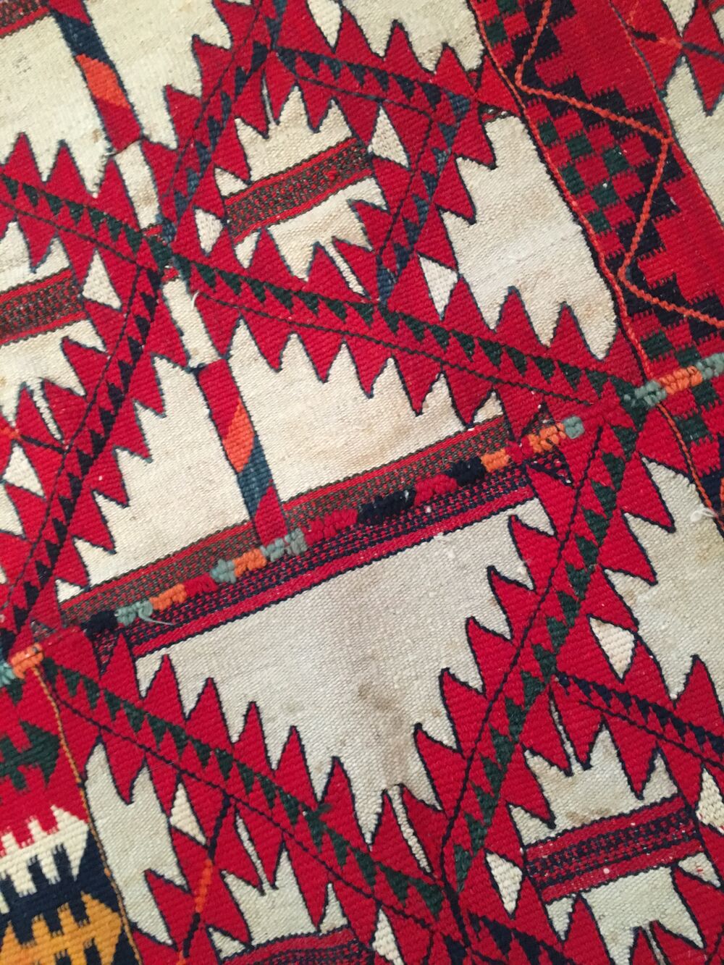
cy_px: 482
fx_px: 809
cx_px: 362
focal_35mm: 29
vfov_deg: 61.7
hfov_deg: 48.2
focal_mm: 4.15
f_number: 2.2
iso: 200
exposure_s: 1/17
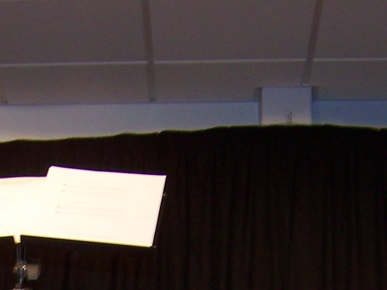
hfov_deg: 13.9
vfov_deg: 9.9
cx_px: 84
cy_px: 538
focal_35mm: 141
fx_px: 1576
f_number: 2.8
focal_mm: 6.3
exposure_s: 1/60
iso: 80
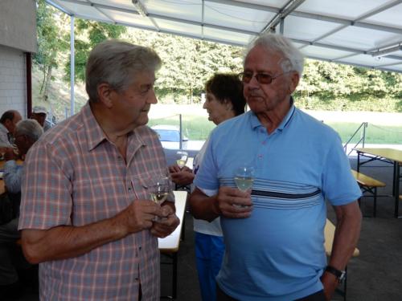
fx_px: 488
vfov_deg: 34.3
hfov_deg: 44.8
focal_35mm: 42
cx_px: 201
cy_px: 150
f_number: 4
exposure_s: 1/30
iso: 80
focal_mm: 7.5
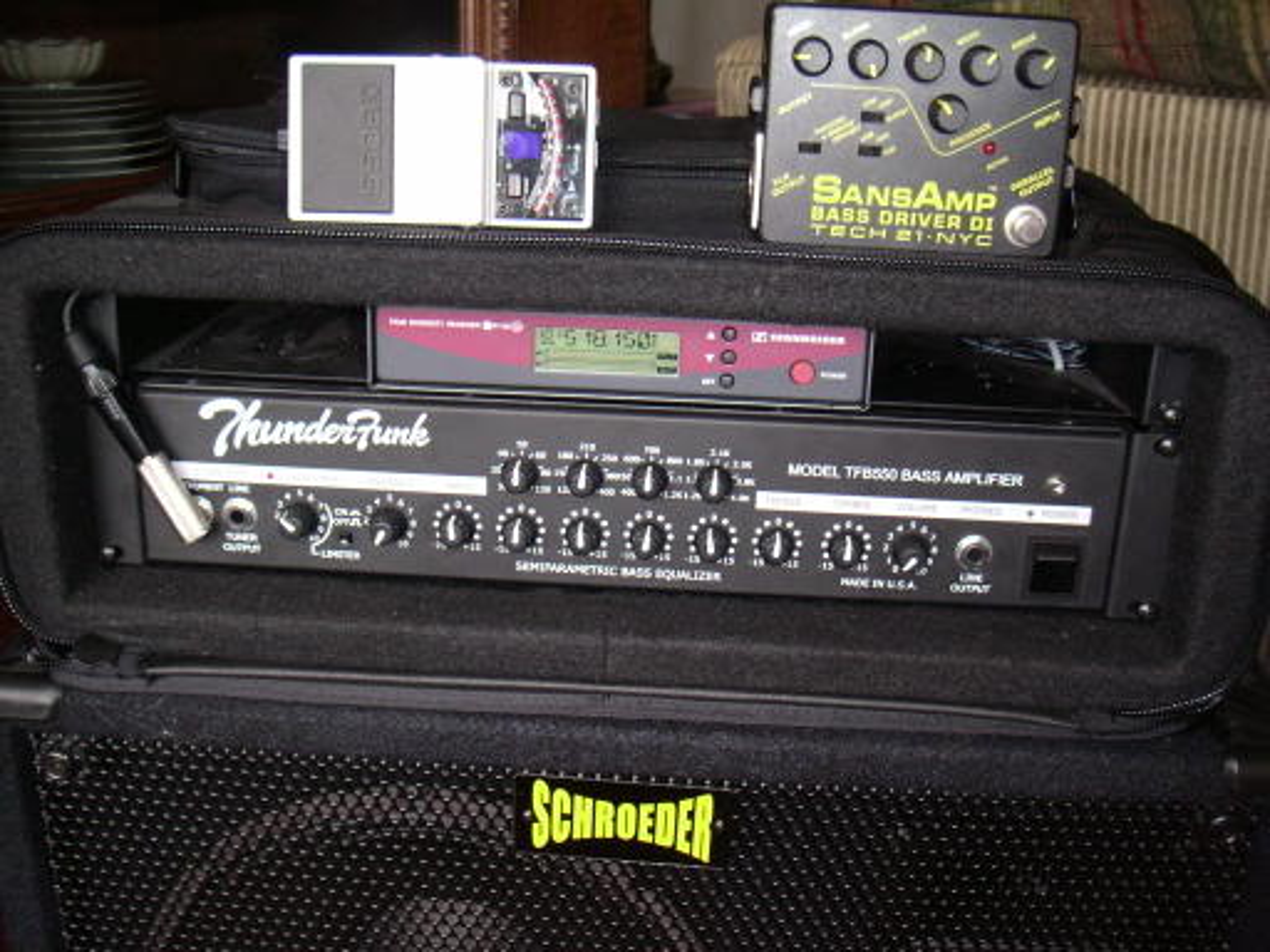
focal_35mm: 38
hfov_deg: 49.0
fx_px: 1394
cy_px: 476
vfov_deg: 37.7
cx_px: 635
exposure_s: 1/50
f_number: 2.8
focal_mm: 6
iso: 160
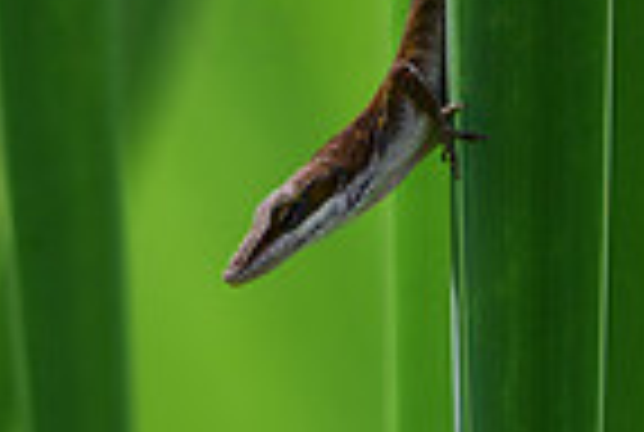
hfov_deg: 1.7
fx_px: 21780
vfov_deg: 1.1
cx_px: 284
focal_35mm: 1215
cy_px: 7
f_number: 2.8
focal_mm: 200
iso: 160
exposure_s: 1/1600
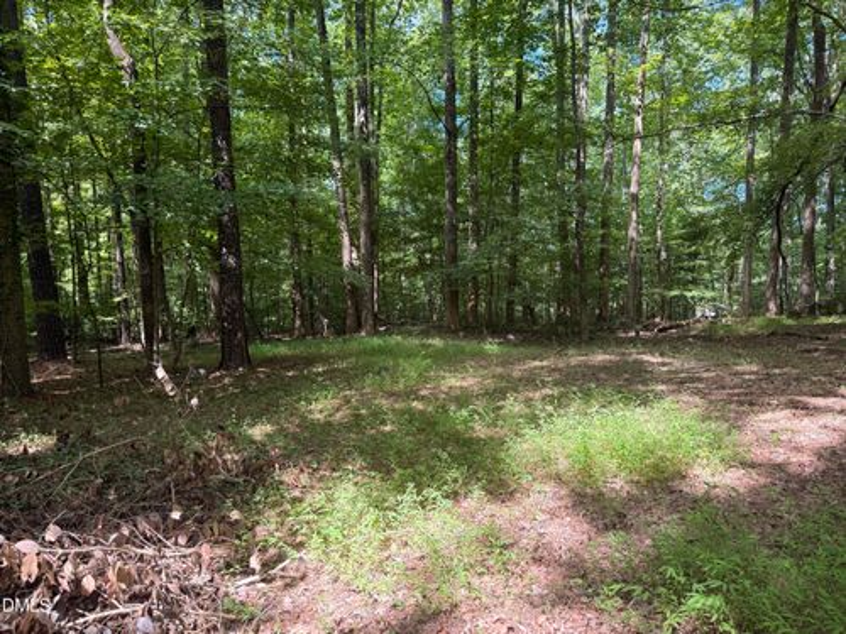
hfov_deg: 71.6
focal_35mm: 24
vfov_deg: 56.8
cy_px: 317
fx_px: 587
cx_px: 423
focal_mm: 6.76
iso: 100
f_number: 1.78
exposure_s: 1/301
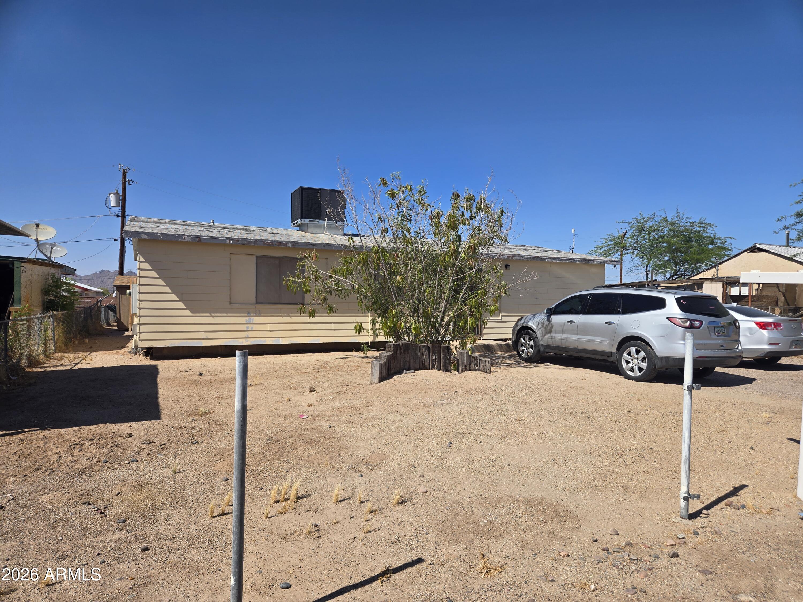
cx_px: 402
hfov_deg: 73.9
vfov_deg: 58.9
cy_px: 301
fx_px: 534
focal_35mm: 23
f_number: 1.8
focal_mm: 5.4
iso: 25
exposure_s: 1/2531
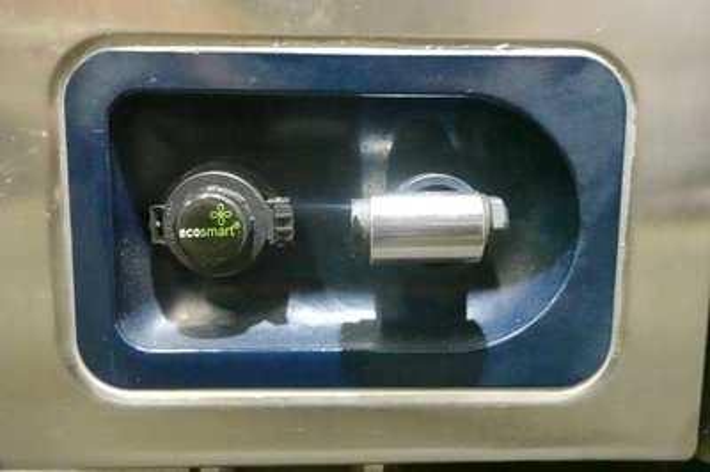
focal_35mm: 31
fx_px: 611
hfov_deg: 60.3
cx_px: 355
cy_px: 236
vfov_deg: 42.3
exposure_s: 1/40
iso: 6400
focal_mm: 11.52
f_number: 4
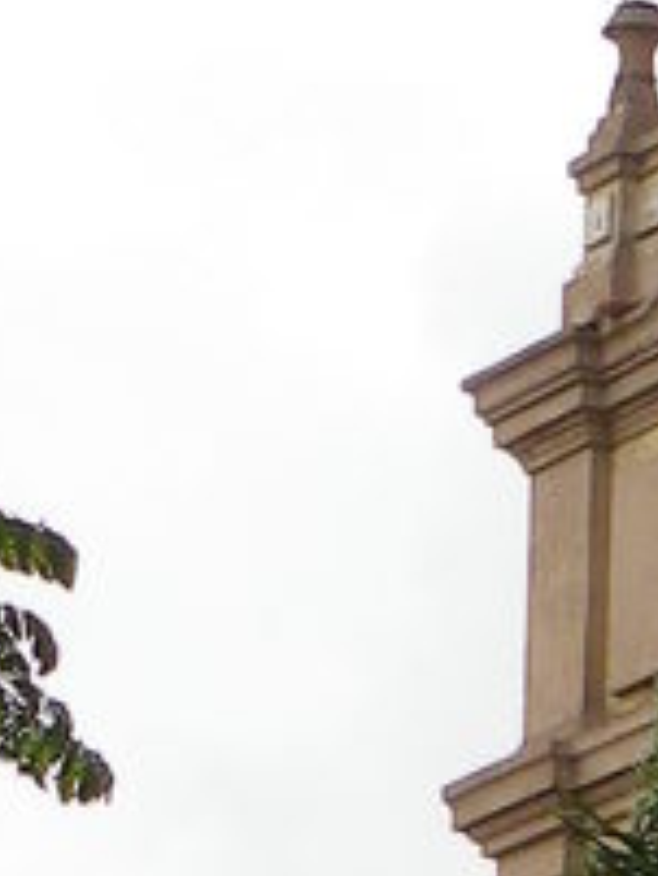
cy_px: 1303
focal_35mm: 423
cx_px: 1163
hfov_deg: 3.5
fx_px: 10709
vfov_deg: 4.7
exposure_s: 1/250
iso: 80
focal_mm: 12.5
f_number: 4.9
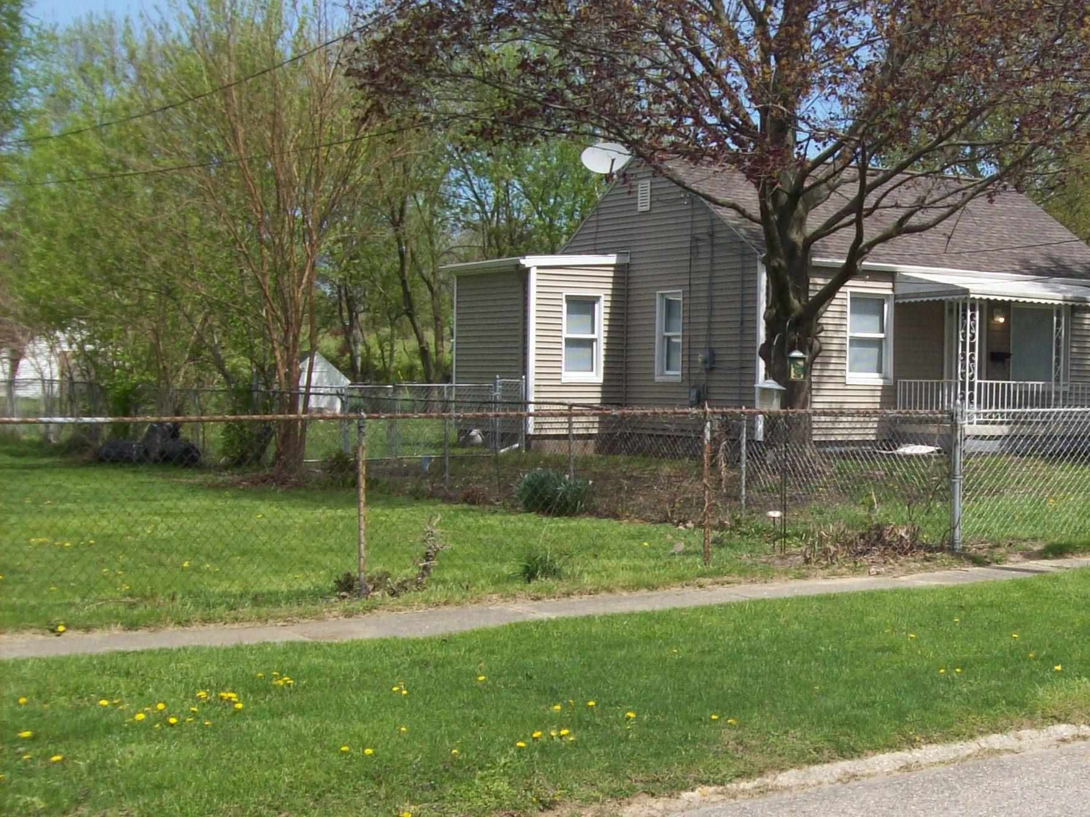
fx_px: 1826
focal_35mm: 58
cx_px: 875
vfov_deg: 25.2
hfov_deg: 32.3
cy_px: 480
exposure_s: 1/504
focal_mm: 6
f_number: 4.8
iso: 80
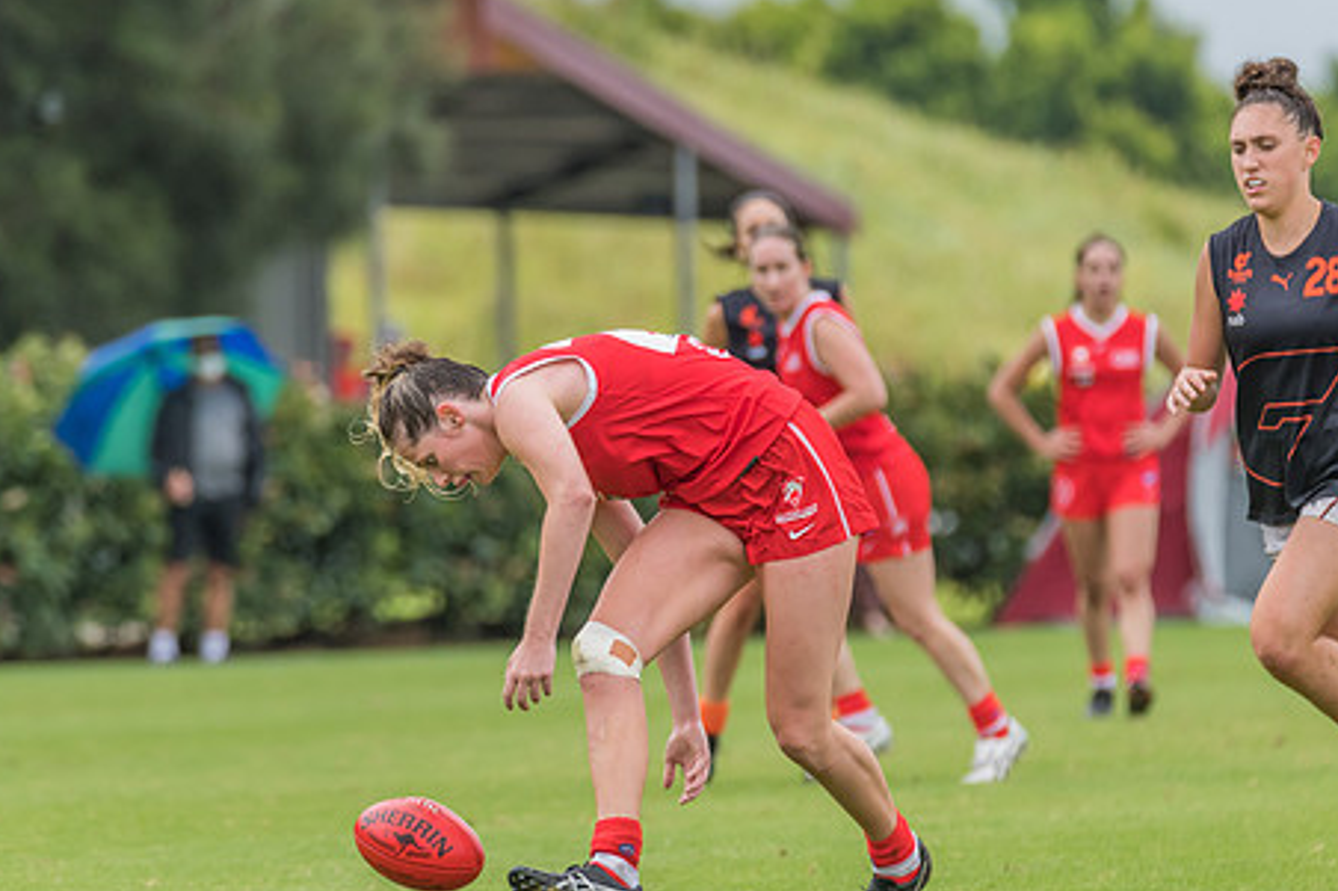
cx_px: 536
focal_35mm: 686
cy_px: 385
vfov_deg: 2.0
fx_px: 25486
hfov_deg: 3.0
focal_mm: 420
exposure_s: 1/1250
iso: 720
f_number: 6
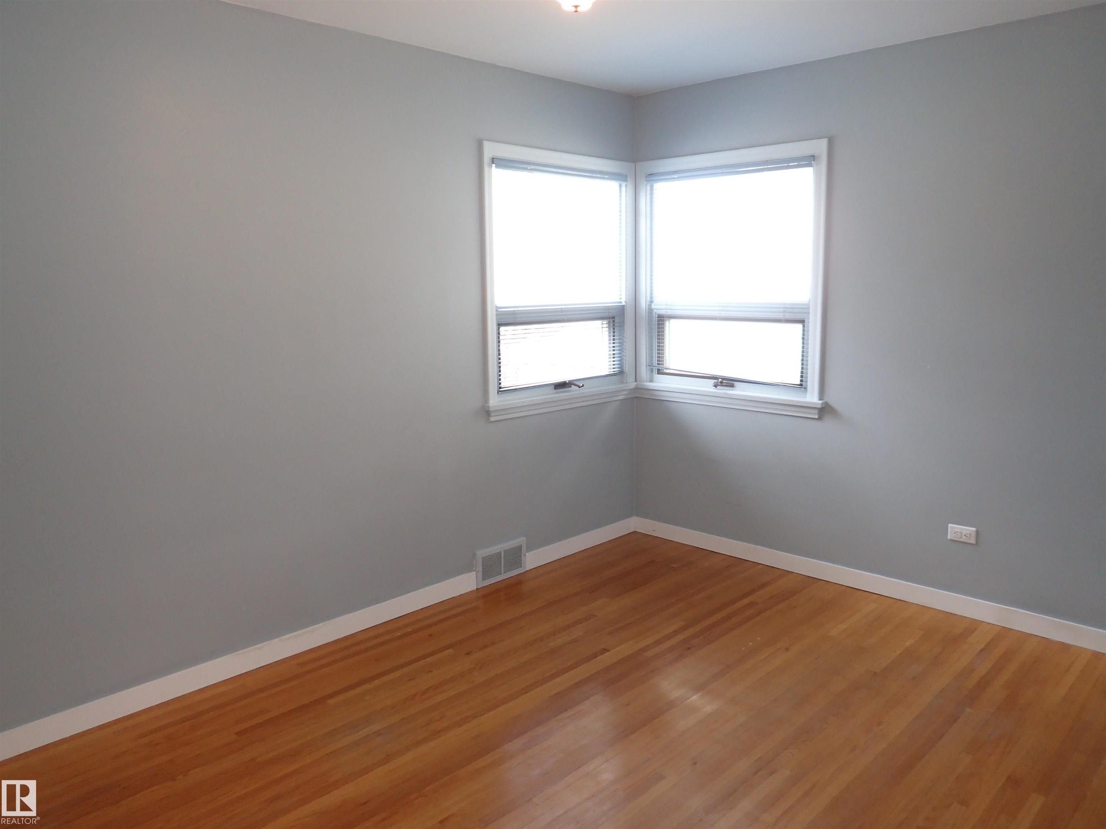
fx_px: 799
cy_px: 414
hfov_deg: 69.4
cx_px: 553
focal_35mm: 25
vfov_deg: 54.9
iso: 200
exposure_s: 1/50
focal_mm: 4.5
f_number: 2
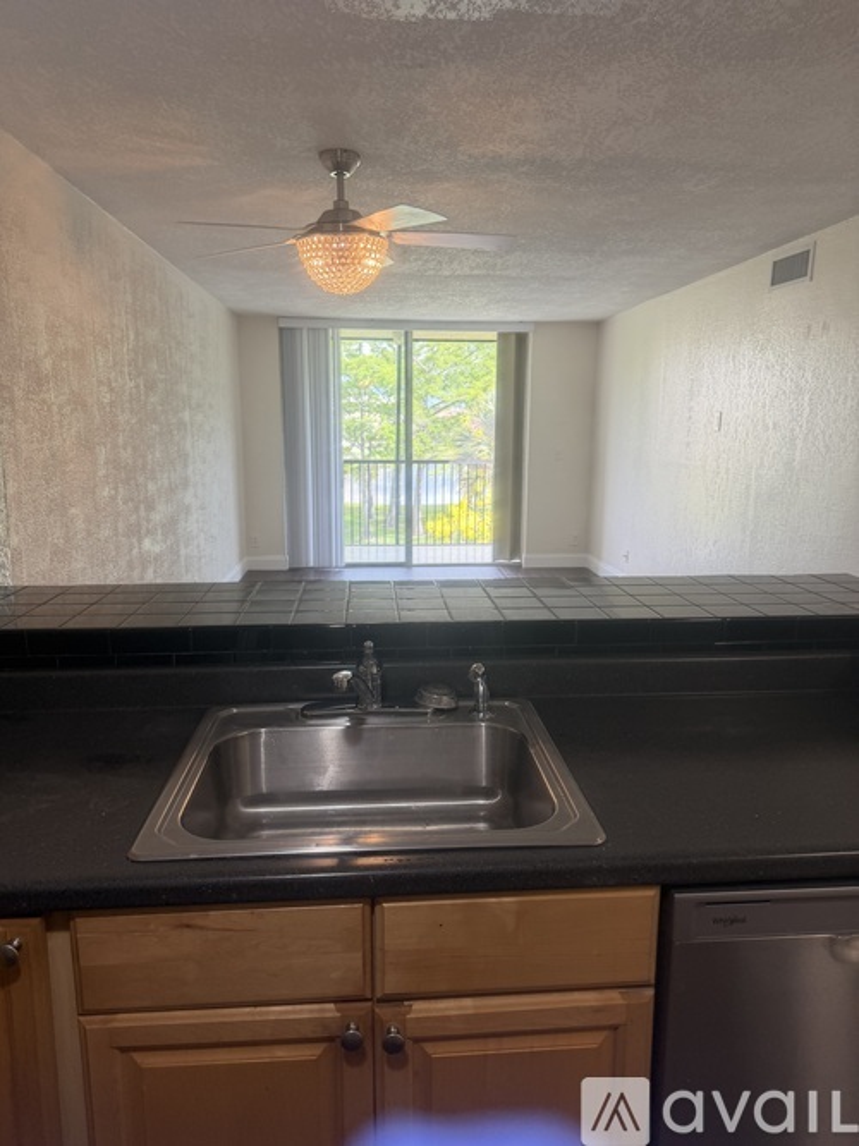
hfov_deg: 56.8
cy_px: 573
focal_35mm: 24
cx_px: 430
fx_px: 794
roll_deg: -0.3
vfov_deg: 71.6
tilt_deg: -7.8
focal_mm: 6.76
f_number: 1.78
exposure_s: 1/120
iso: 125
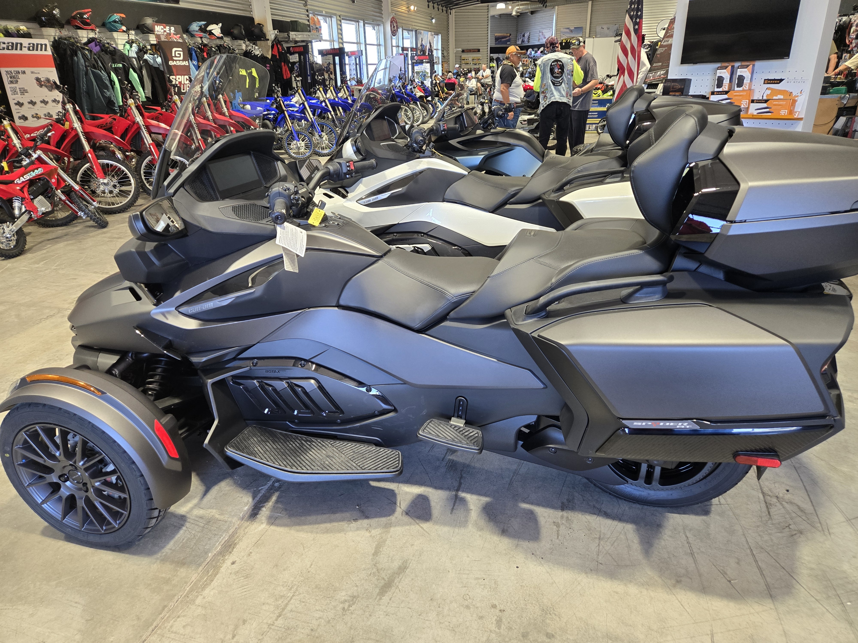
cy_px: 322
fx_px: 570
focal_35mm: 23
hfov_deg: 73.9
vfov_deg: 58.9
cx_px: 429
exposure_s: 1/120
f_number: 1.8
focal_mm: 5.4
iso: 160
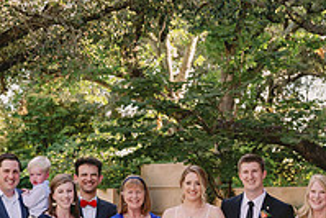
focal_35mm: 131
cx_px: 198
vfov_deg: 10.4
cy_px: 218
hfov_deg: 15.6
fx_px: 1187
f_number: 4.5
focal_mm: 45
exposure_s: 1/640
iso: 800
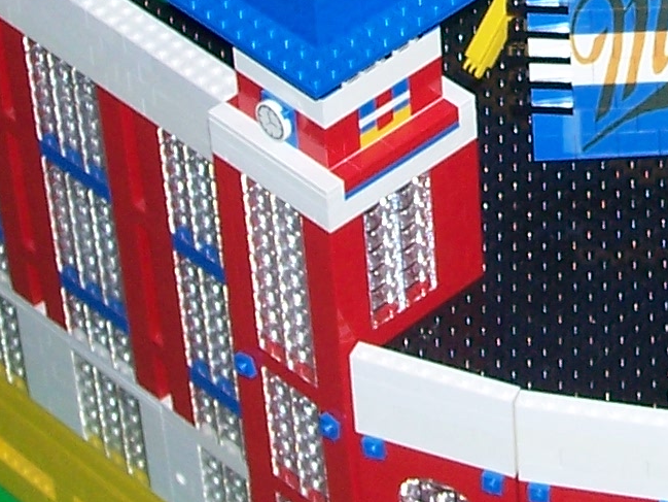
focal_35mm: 186
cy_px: -172
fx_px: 3590
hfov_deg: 10.5
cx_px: 755
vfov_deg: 7.9
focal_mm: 7.8
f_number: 2.8
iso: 125
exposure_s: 1/60
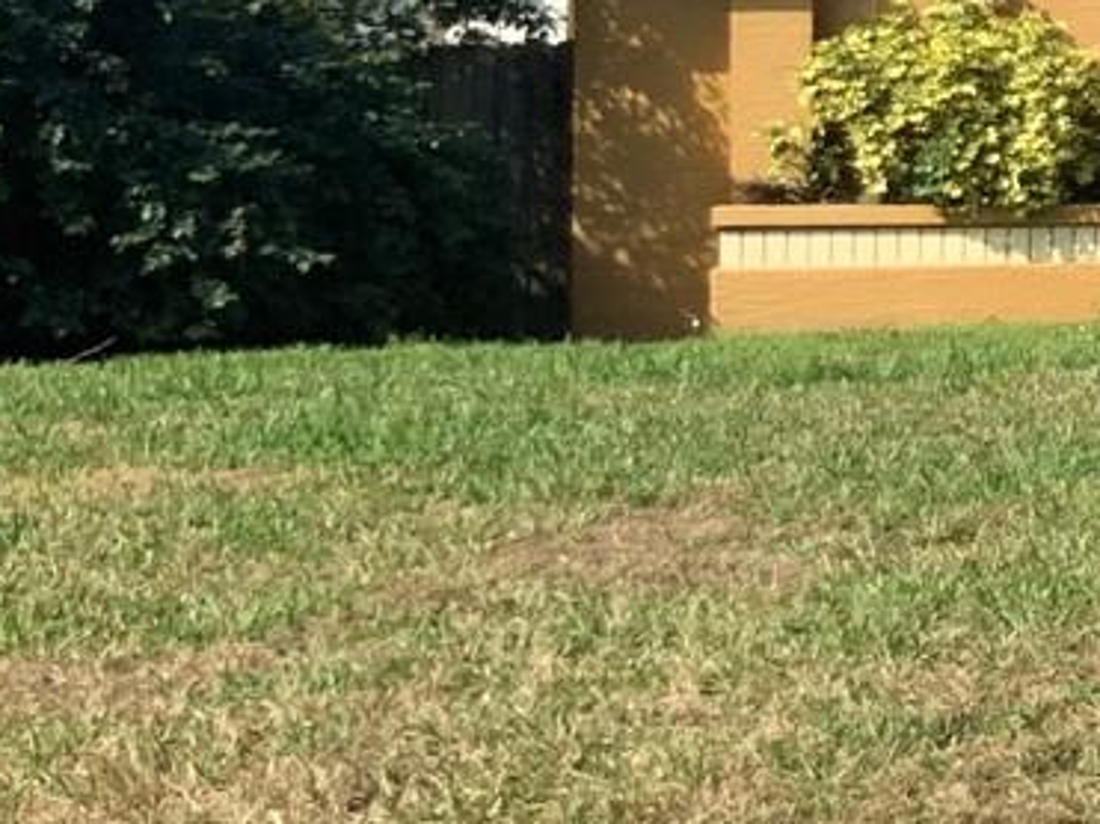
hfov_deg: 13.3
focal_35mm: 125
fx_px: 3971
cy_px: 65
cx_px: 2289
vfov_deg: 11.8
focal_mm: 3
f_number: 1.8
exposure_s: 1/1311
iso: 16
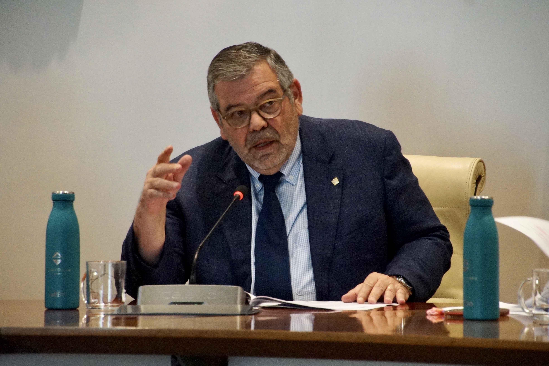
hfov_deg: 7.6
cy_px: 183
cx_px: 274
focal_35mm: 270
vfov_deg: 5.1
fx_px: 4117
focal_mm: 180
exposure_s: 1/100
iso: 6400
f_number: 6.3
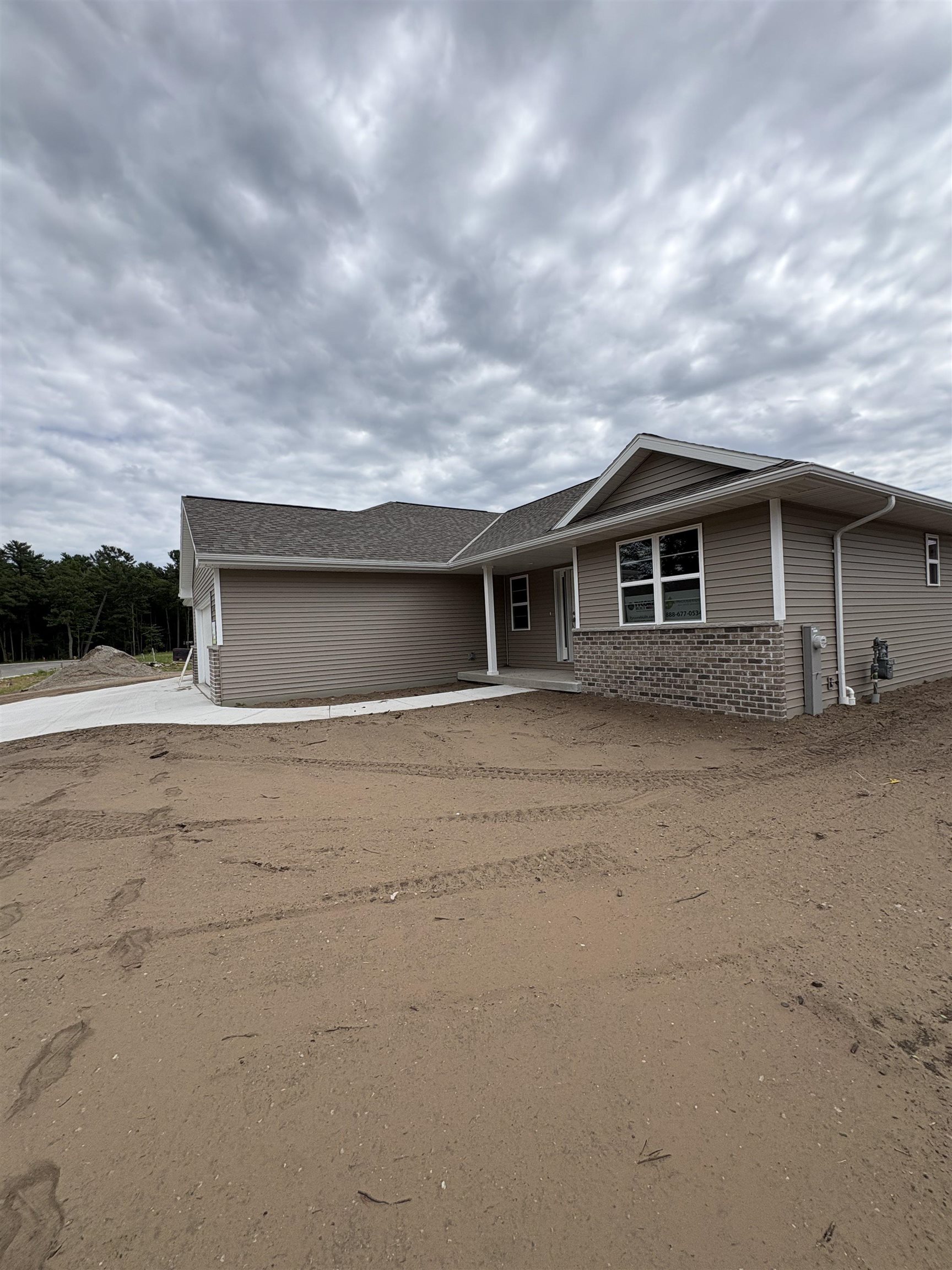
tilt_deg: +2.1
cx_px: 476
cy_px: 635
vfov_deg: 102.1
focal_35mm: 14
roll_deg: +3.5
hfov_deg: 85.7
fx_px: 513
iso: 50
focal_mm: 2.22
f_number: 2.2
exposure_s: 1/2028
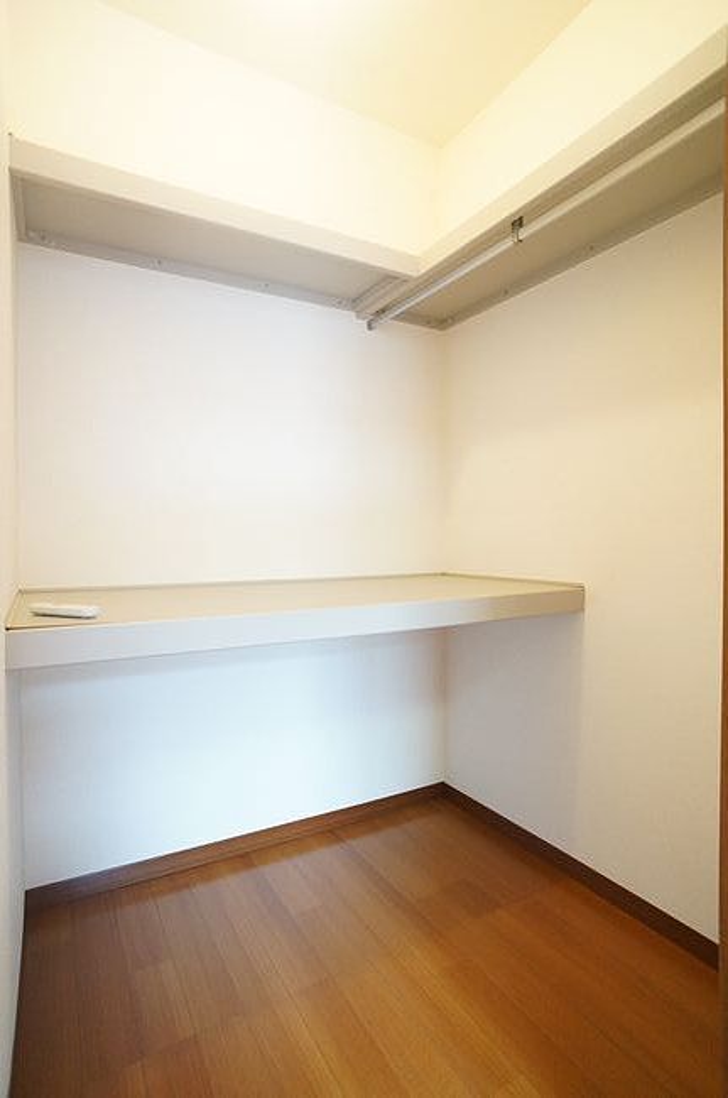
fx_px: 731
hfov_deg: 53.0
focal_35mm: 24
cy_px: 549
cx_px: 364
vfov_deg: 73.8
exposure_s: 1/60
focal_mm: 16
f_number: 4
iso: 2000
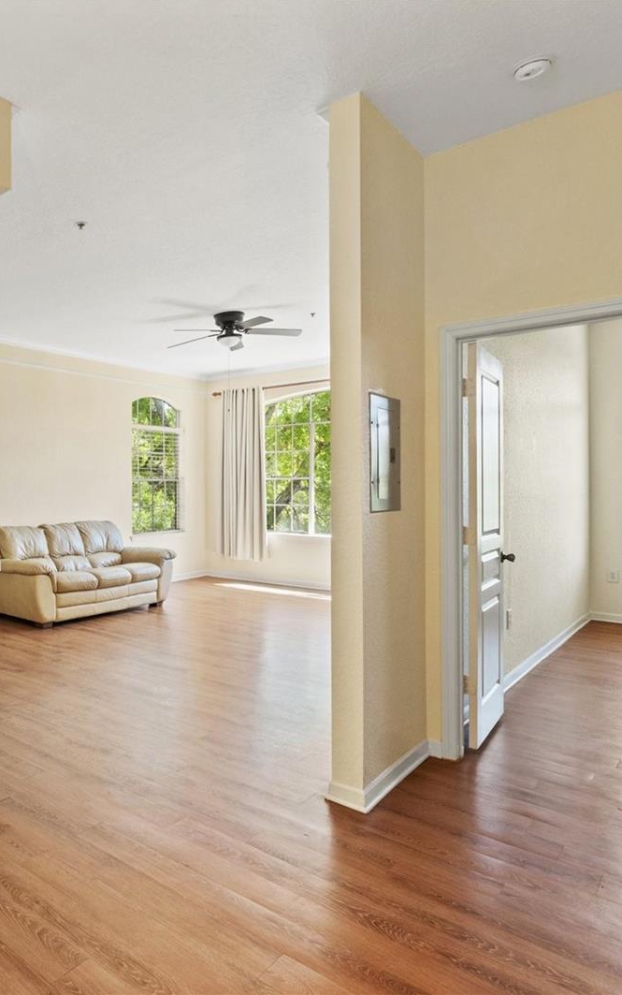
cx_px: 4
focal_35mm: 23
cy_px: 497
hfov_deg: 45.1
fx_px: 623
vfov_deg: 77.1
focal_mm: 10
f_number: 7.1
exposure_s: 1/13
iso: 400
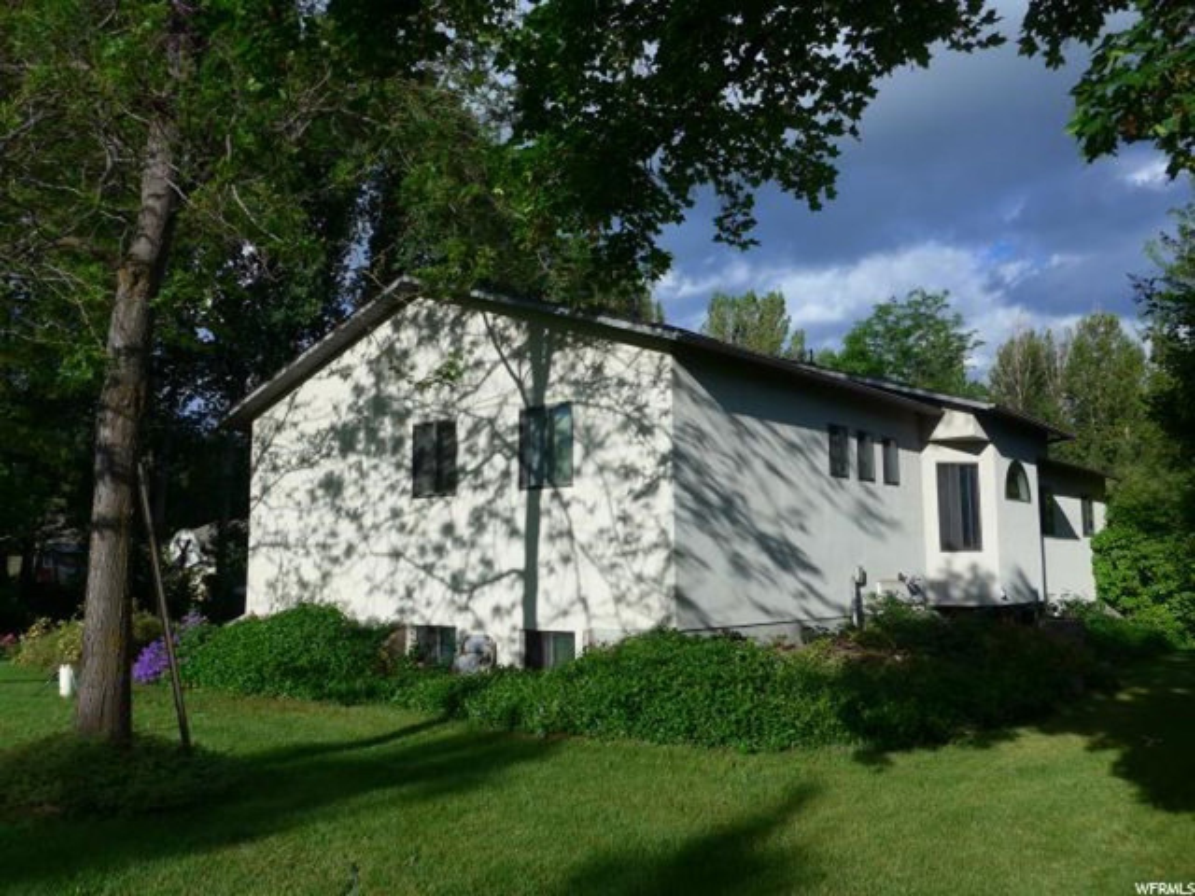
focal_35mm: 29
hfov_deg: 61.7
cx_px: 598
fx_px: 1001
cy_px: 448
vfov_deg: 48.2
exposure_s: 1/1600
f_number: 3.2
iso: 80
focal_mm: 6
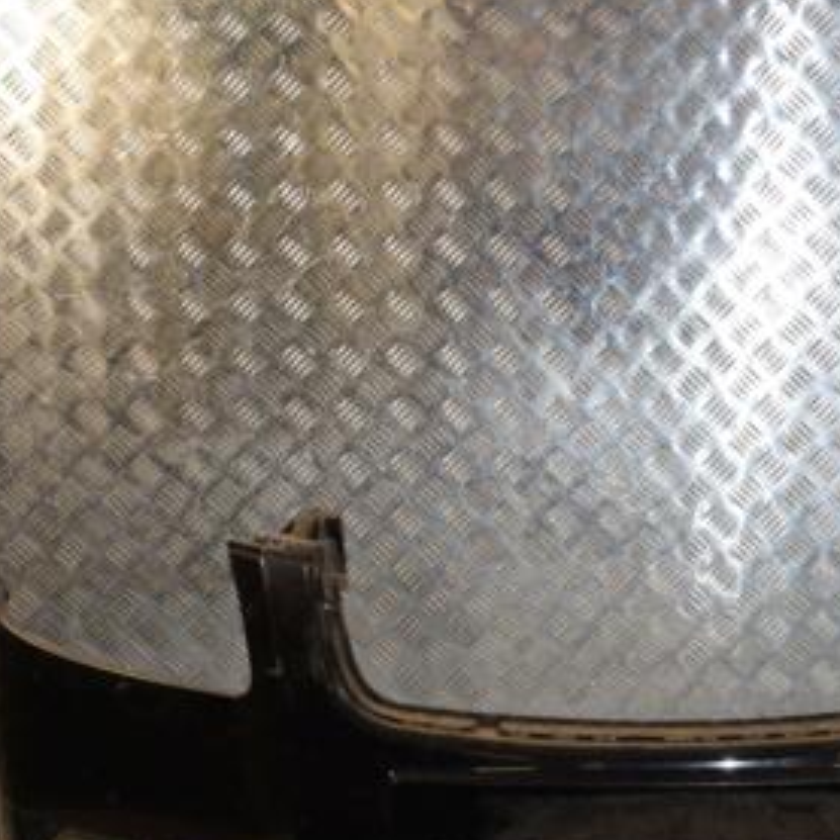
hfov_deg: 24.4
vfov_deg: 24.9
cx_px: 725
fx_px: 1892
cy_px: 567
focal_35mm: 69
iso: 800
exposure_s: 1/200
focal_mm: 25
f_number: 7.1
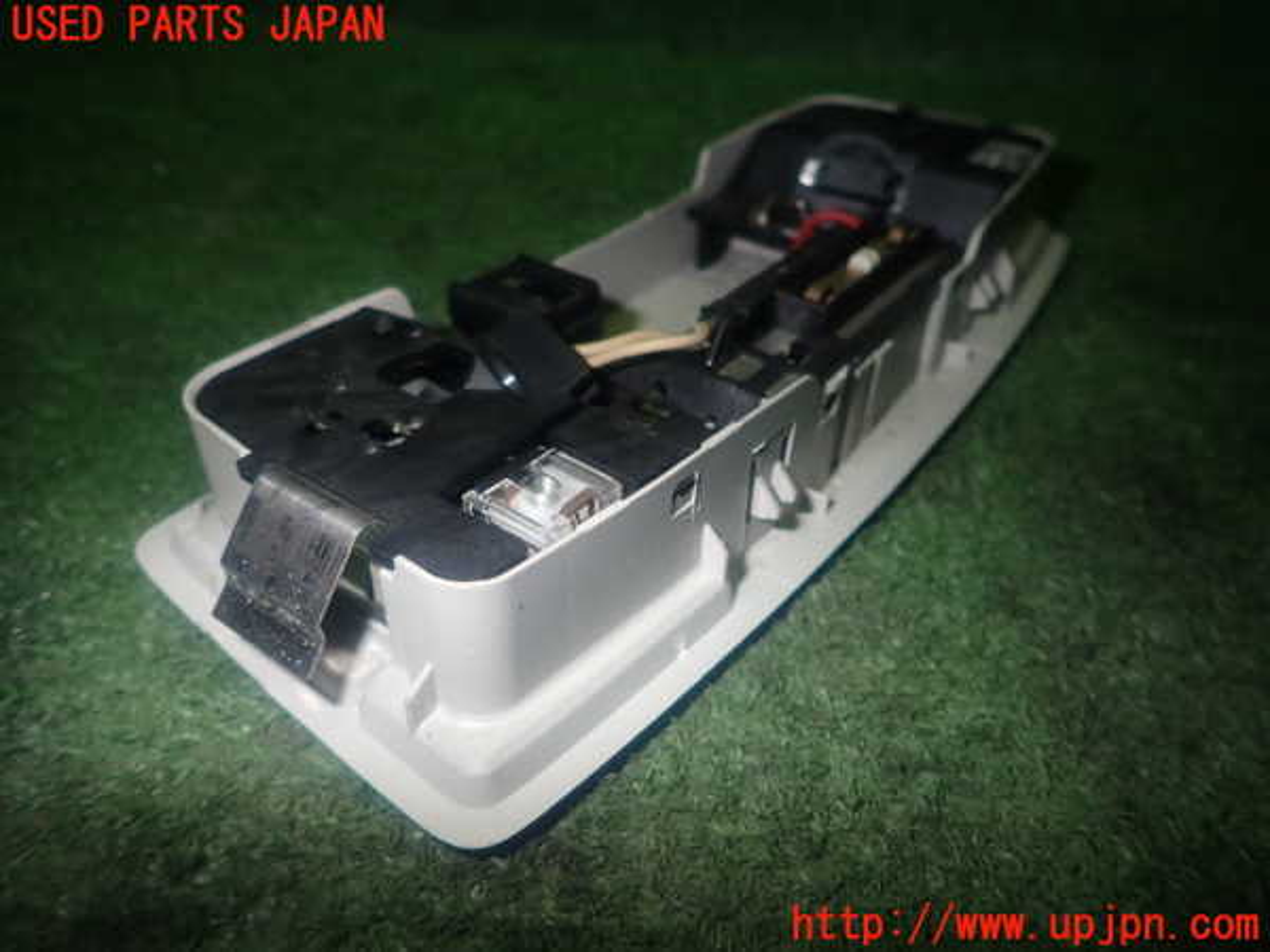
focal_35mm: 25
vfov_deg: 54.9
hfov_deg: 69.4
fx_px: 917
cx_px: 635
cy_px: 476
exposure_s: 1/30
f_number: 5.6
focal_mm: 4.5
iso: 200
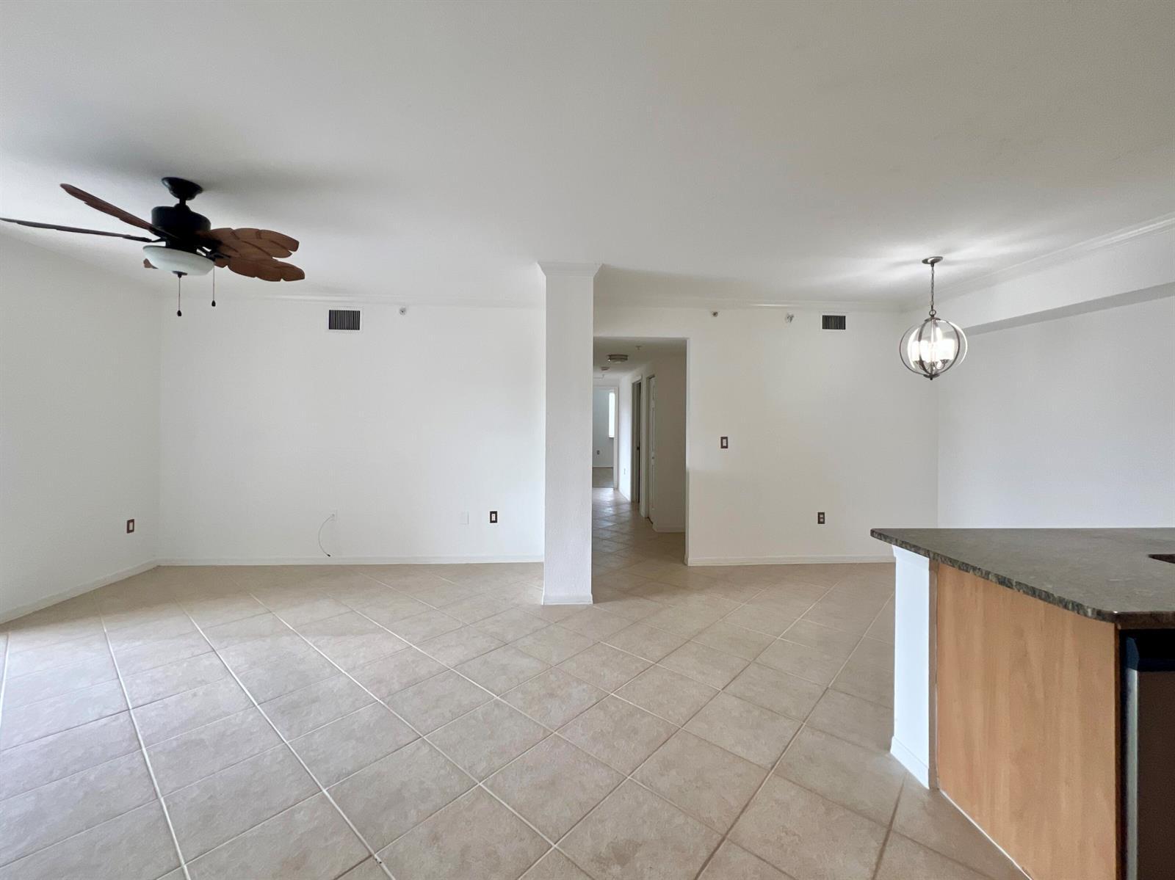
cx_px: 588
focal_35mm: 13
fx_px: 441
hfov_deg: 106.2
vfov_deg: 89.9
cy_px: 440
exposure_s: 1/99
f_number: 1.8
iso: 100
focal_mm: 1.57
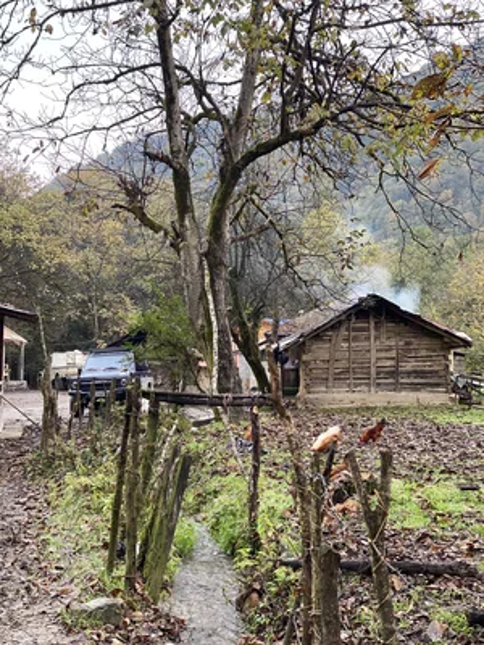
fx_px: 969
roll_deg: -1.0
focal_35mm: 52
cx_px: 242
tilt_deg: +1.5
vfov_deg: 36.8
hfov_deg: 28.0
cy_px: 322
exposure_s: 1/122
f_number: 2
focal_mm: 6
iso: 40
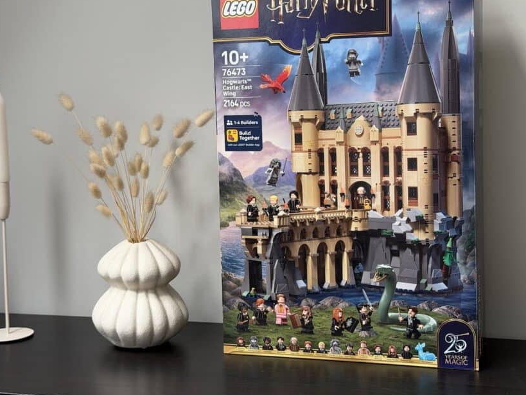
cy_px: 151
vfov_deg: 24.3
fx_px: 912
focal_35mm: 60
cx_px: 284
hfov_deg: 32.2
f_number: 1.78
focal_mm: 6.76
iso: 100
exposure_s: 1/110
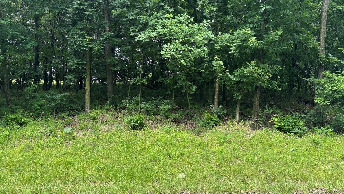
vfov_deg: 40.1
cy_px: 84
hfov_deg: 66.1
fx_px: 265
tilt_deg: +5.3
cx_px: 173
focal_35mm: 29
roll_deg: -1.8
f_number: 1.6
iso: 50
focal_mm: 5.96
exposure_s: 1/359
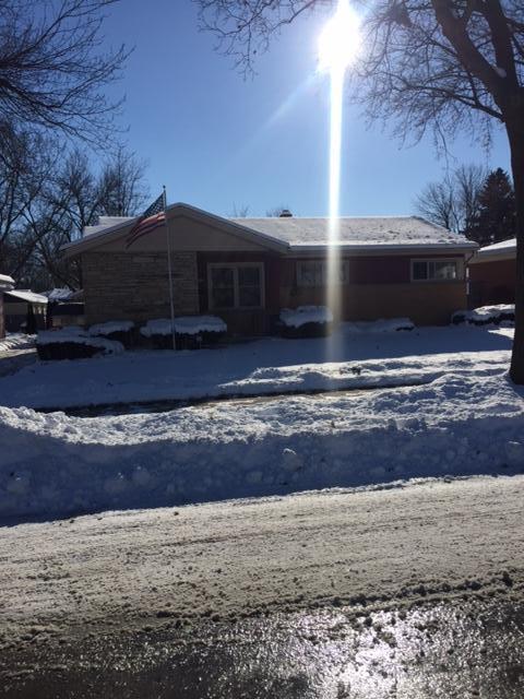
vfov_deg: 61.7
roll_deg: +2.2
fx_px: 585
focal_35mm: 29
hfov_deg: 48.2
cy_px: 350
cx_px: 262
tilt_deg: -1.5
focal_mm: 4.15
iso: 32
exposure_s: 1/5650
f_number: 2.2
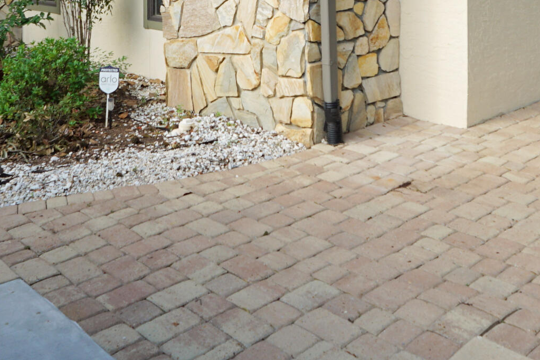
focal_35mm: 44
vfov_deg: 27.5
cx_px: 228
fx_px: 660
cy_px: -51
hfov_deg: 44.4
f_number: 5.6
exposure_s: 1/125
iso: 100
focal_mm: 10
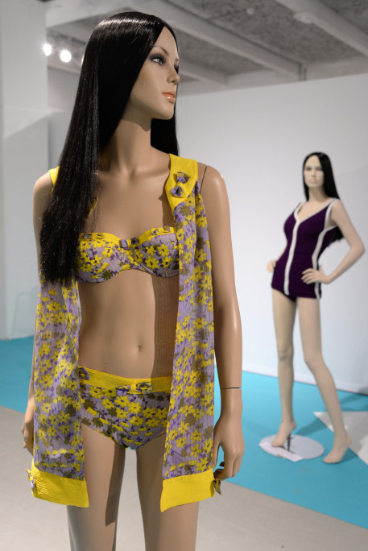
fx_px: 536
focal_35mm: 35
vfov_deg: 54.4
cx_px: 184
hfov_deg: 37.9
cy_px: 276
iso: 450
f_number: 4.5
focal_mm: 35
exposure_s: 1/40
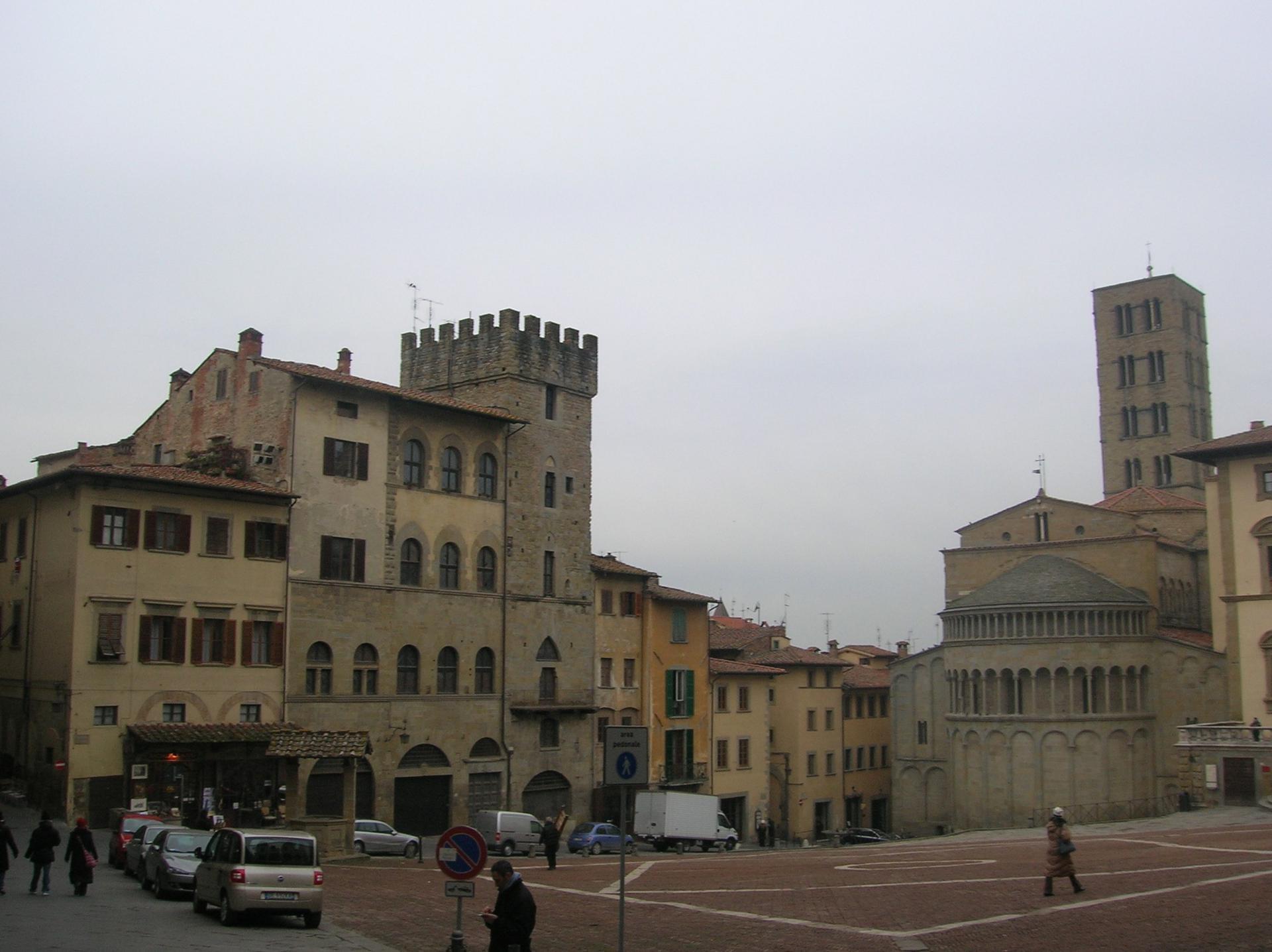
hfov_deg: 54.0
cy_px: 476
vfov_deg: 41.7
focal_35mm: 34
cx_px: 636
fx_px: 1248
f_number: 4.9
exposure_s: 1/104
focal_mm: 5.7
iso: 50
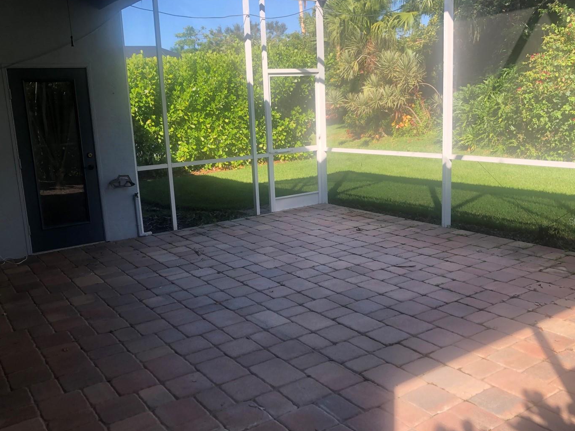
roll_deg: +2.7
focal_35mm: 33
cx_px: 270
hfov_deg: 55.3
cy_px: 221
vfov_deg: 42.9
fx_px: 548
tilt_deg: -11.6
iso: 20
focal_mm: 3.99
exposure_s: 1/211
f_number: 1.8
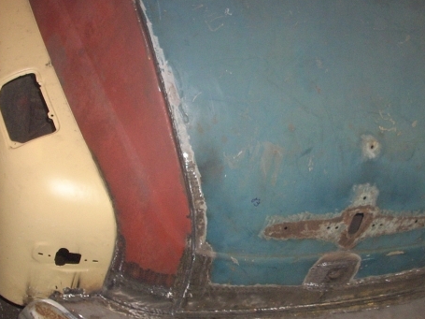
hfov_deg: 31.6
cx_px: 262
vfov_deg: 24.0
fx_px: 749
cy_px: 156
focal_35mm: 61
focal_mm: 6.2
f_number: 2.8
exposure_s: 1/60
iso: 200
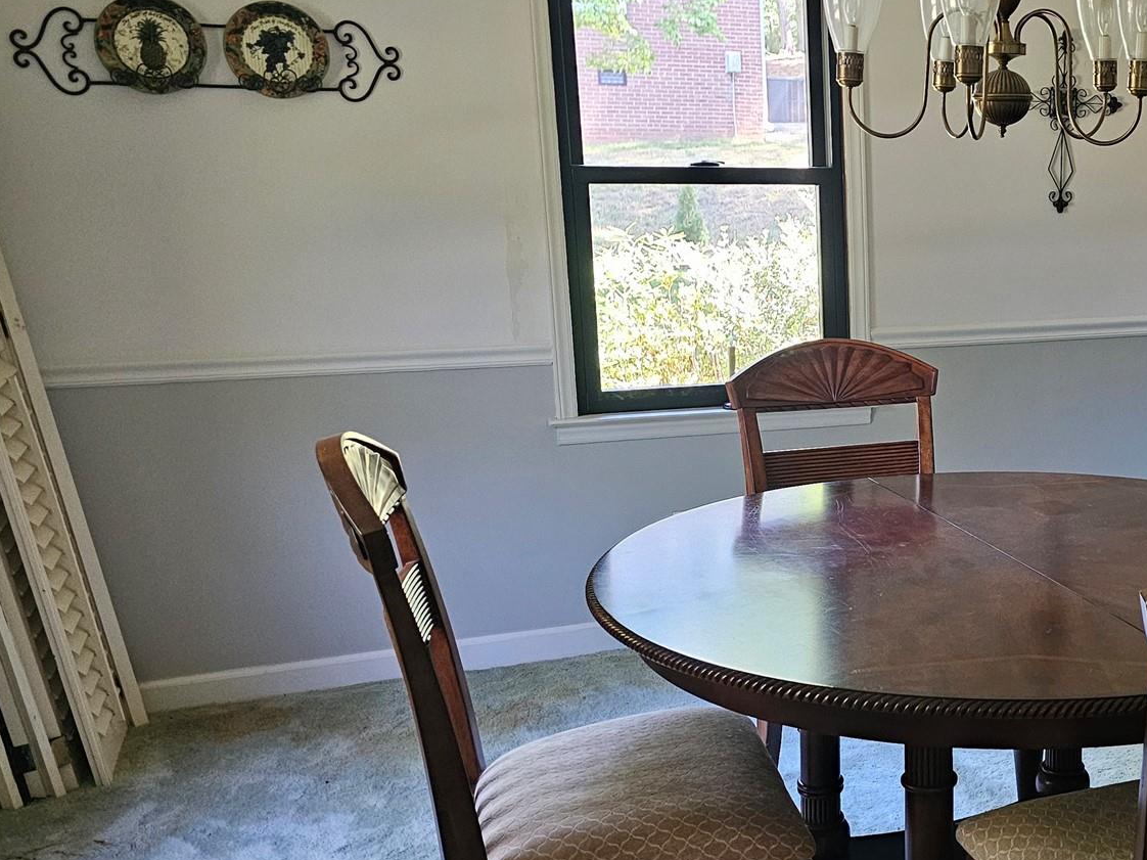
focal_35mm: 42
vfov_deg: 34.3
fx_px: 1391
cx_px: 1027
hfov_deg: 41.4
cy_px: 482
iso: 800
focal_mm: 6.3
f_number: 1.7
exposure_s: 1/60
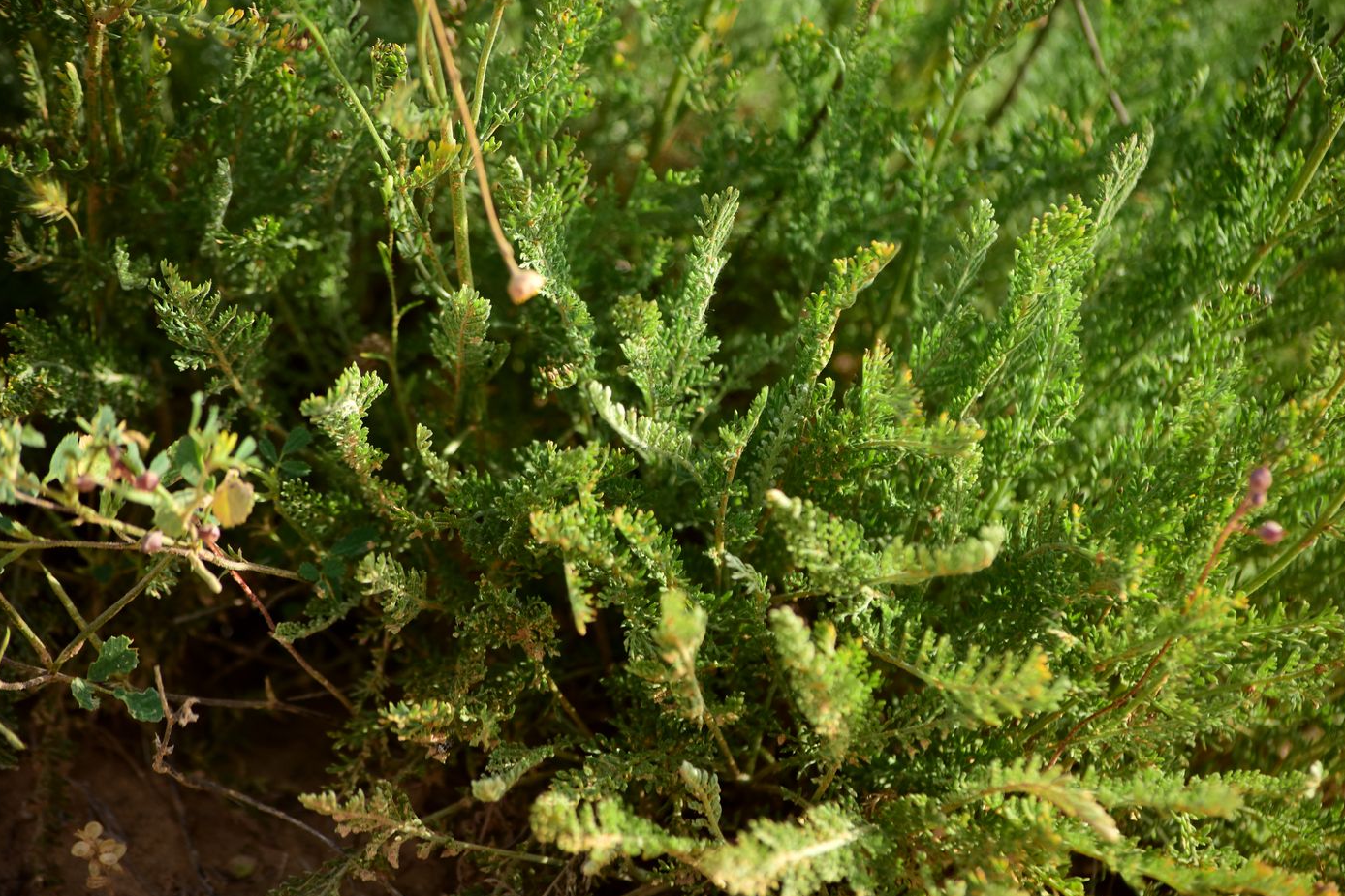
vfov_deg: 6.1
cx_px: 673
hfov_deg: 9.1
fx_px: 8479
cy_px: 448
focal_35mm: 227
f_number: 4.8
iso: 100
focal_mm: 150
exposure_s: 1/320
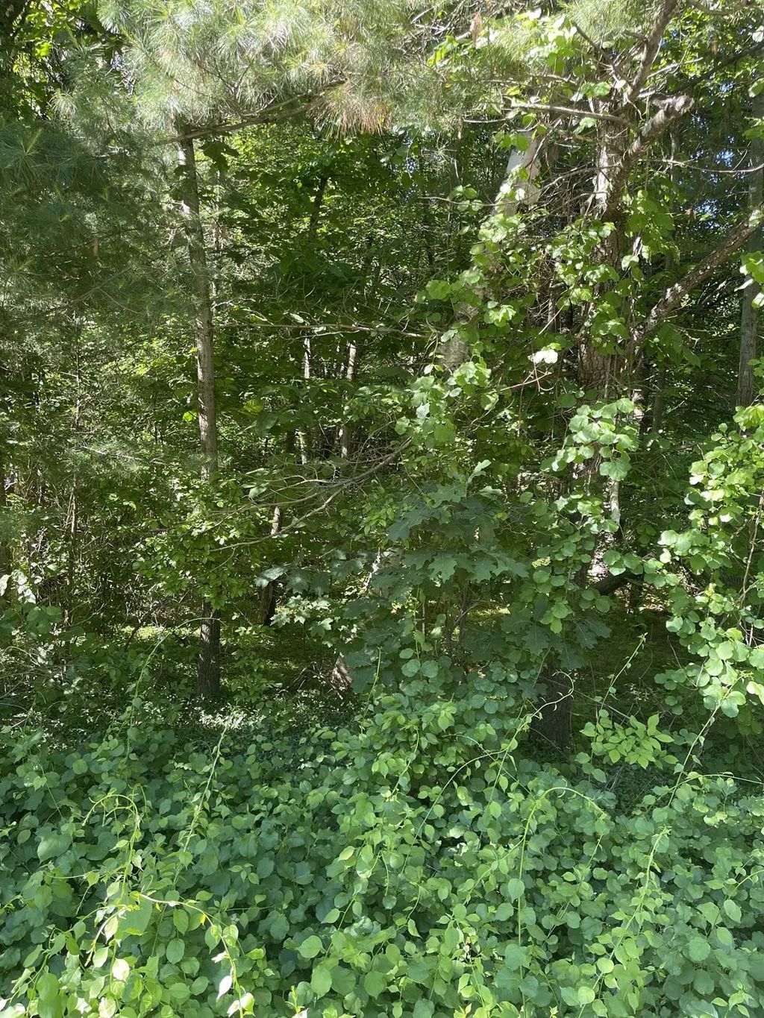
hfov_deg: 54.9
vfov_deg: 69.4
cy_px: 509
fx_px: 736
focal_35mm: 25
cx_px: 382
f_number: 1.6
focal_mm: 5.1
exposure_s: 1/121
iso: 40
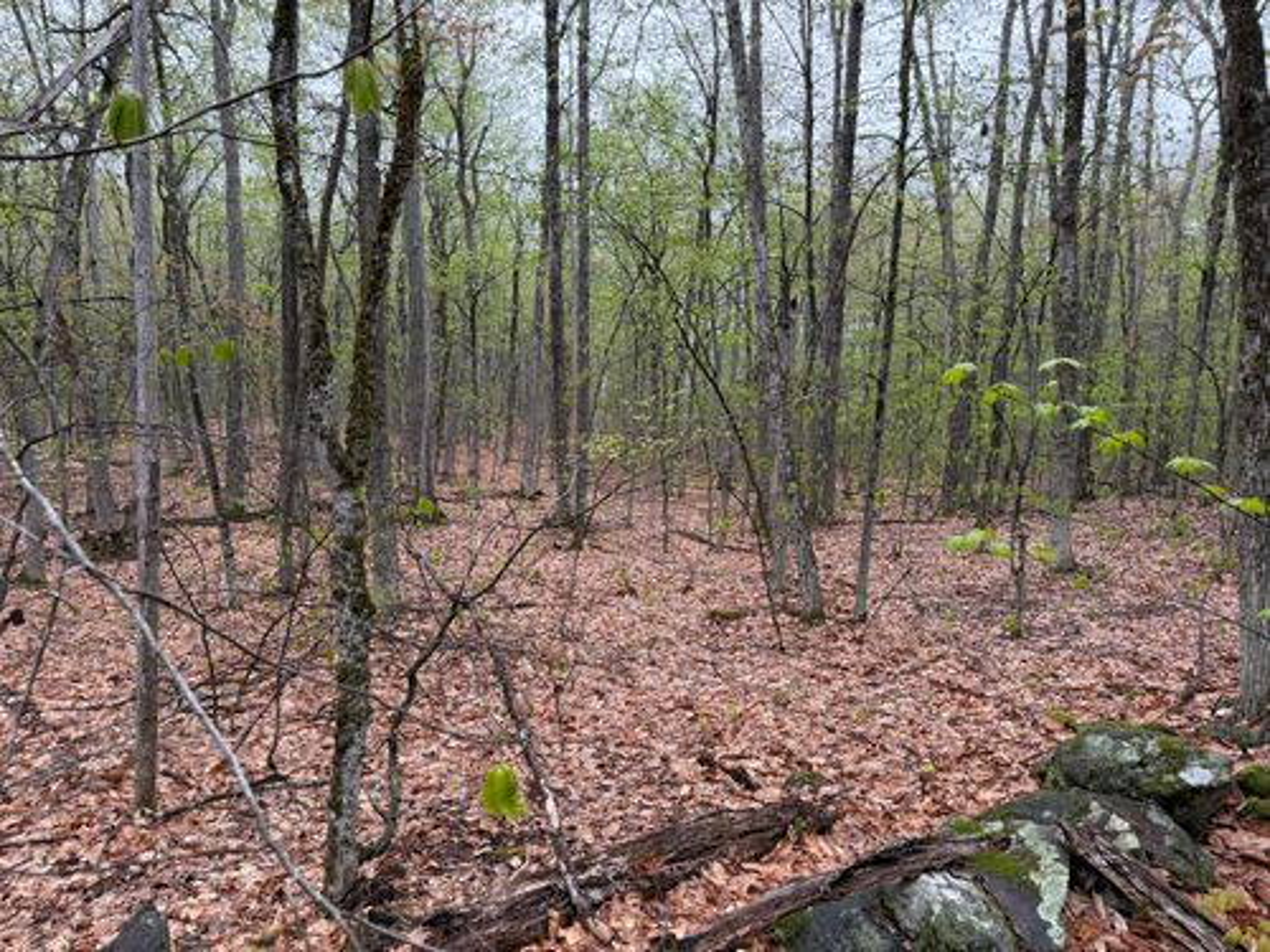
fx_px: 881
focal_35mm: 24
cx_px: 635
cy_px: 476
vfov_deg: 56.8
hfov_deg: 71.6
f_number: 1.78
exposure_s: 1/207
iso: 125
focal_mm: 6.76
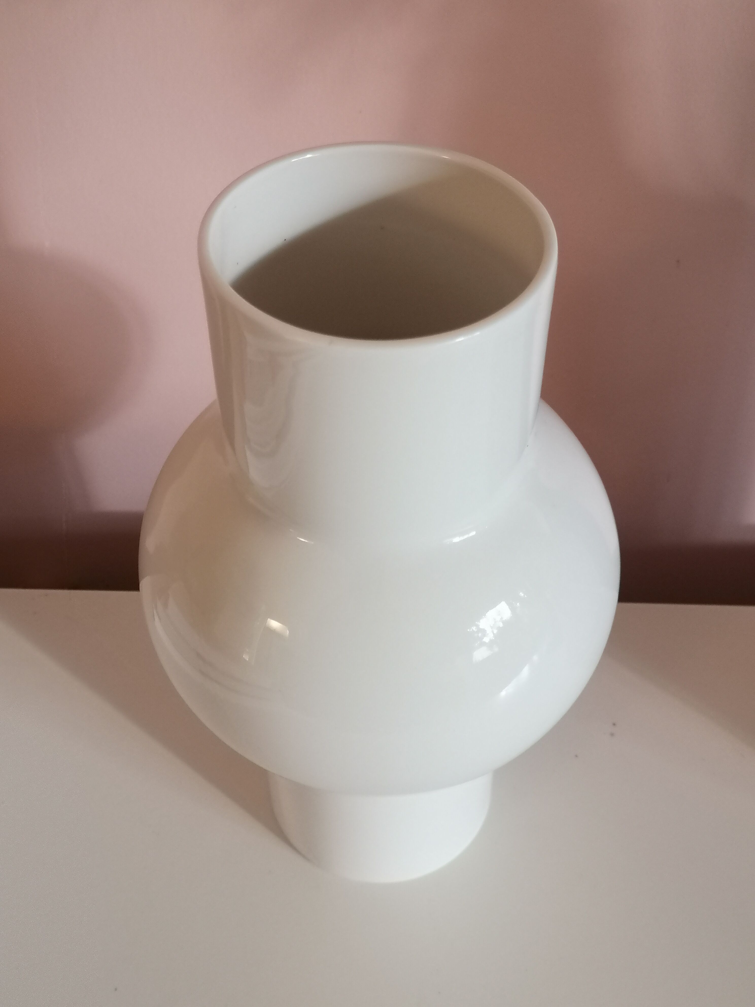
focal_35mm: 38
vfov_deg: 49.0
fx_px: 1105
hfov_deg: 37.7
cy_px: 504
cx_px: 378
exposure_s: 1/50
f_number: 1.8
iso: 125
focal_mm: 3.95
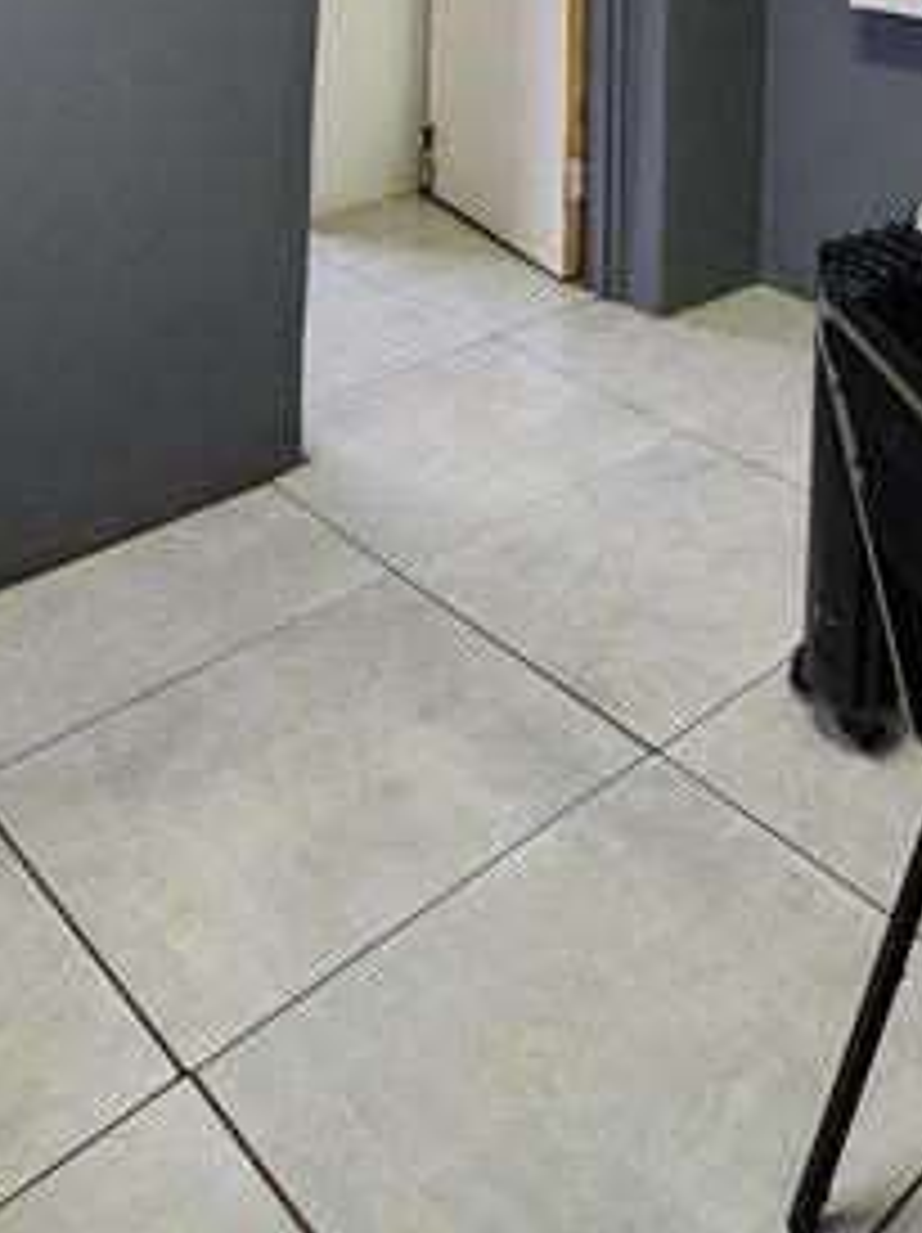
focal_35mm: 38
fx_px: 1352
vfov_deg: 35.1
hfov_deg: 35.0
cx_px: 868
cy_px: -346
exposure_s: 1/33.3
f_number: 2.2
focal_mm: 2.2
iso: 400
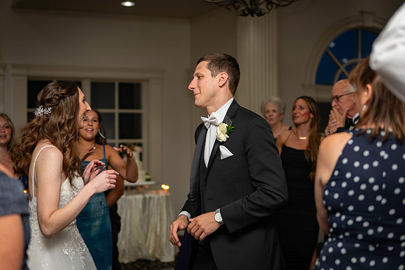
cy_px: 135
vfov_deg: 19.4
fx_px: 787
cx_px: 202
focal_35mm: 70
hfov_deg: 28.9
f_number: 2.8
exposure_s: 1/100
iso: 1000
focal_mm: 70
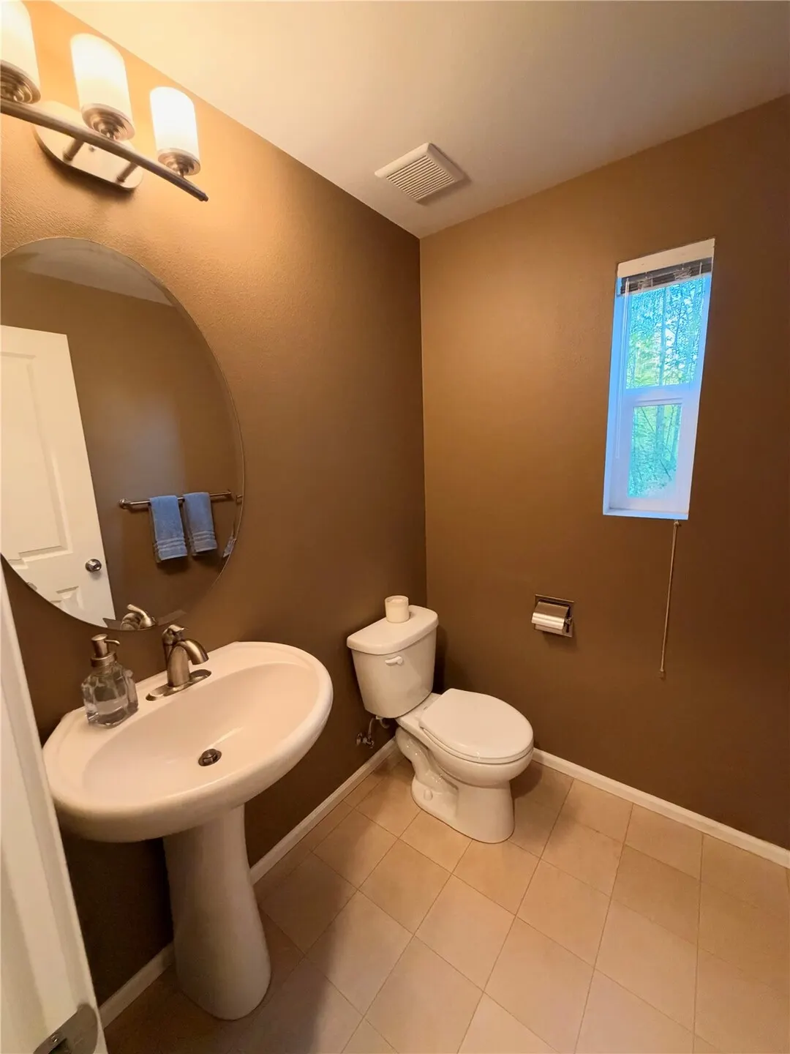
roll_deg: +1.5
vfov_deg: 102.1
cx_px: 395
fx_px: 426
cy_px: 527
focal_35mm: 14
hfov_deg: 85.7
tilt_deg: -10.4
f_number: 2.2
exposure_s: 1/60
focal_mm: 2.22
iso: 800
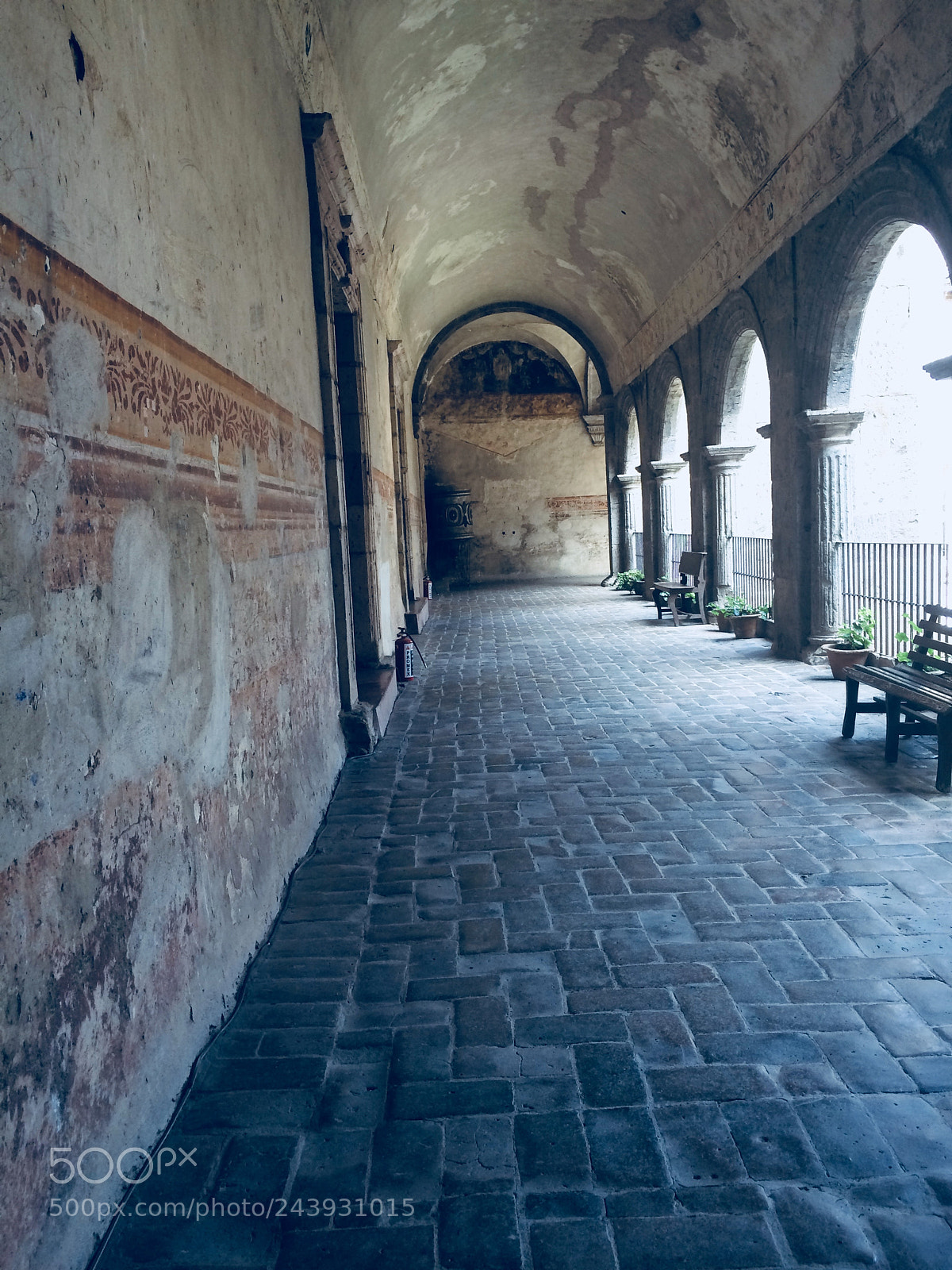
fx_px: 1063
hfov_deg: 48.2
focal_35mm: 29
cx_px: 476
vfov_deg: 61.7
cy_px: 635
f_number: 2.2
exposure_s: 1/40
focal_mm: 4.15
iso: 32
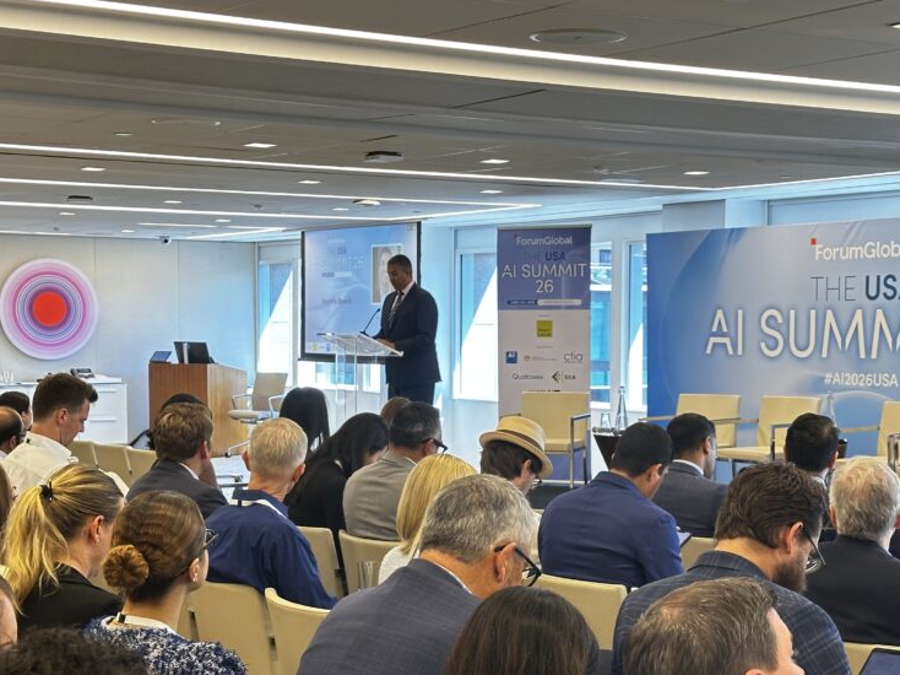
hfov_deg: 29.0
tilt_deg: -3.2
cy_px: 409
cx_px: 465
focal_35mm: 67
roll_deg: +0.5
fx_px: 1741
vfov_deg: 21.9
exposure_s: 1/60
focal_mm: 6.86
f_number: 1.78
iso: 125
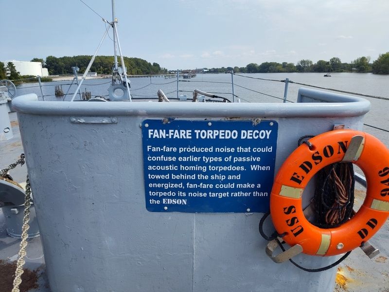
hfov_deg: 73.9
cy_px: 146
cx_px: 194
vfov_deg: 58.9
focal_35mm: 23
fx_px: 258
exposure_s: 1/1400
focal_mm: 5.56
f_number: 1.8
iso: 100
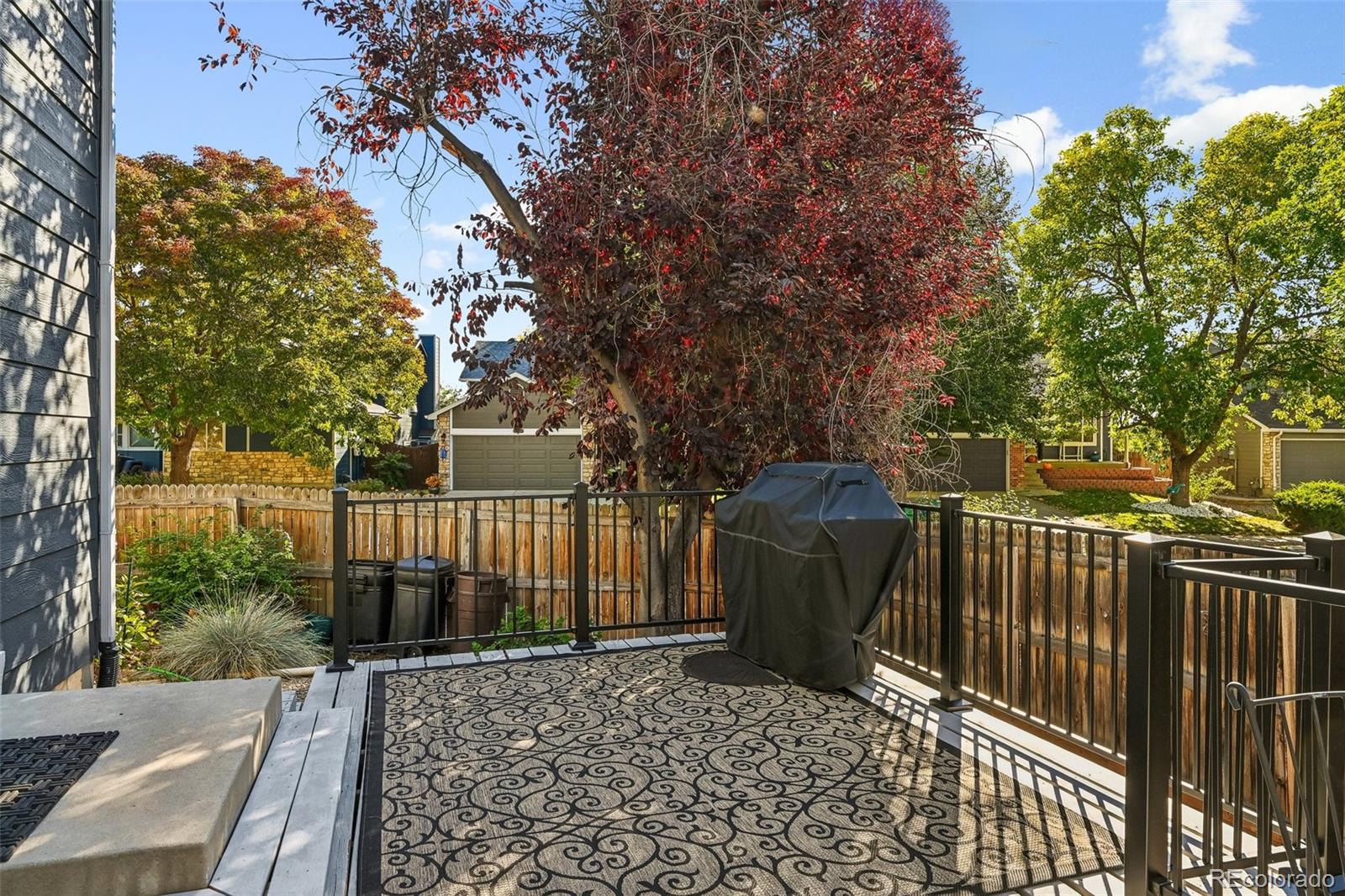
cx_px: 672
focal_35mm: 22
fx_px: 803
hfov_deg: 79.9
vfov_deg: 58.3
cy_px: 448
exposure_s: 1/125
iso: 400
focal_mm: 21.5
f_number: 10
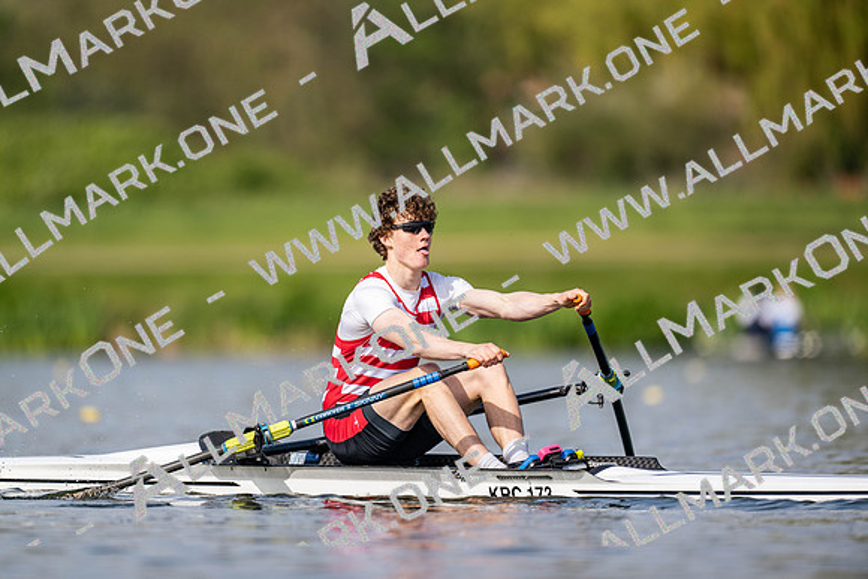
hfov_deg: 3.4
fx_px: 14469
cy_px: 290
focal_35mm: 600
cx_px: 434
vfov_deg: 2.3
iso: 250
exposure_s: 1/2500
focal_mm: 600
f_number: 4
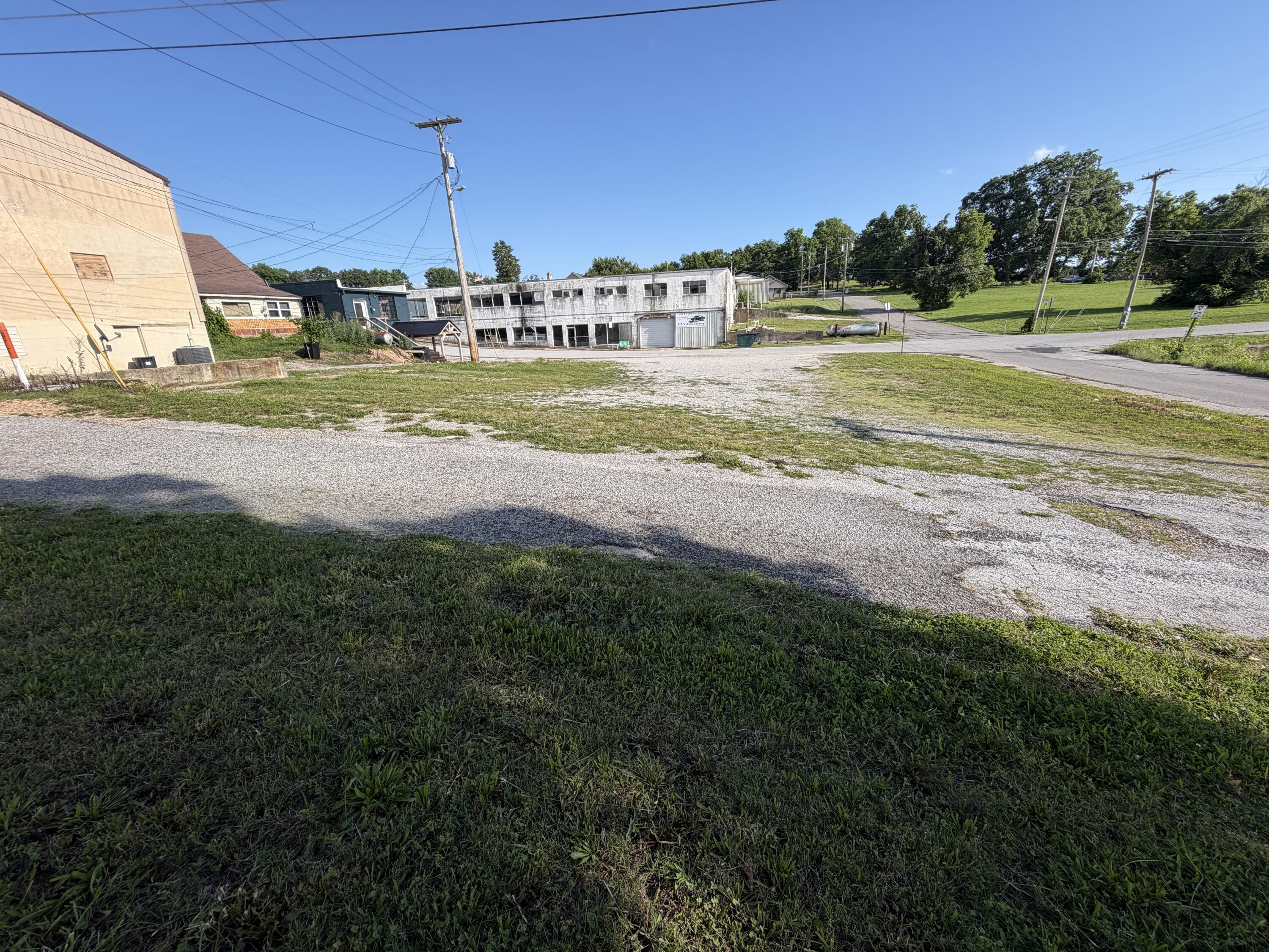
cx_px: 634
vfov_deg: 85.7
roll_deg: +2.9
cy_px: 476
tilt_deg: -16.6
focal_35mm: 14
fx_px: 513
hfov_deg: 102.1
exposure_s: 1/770
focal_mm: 2.22
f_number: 2.2
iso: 32
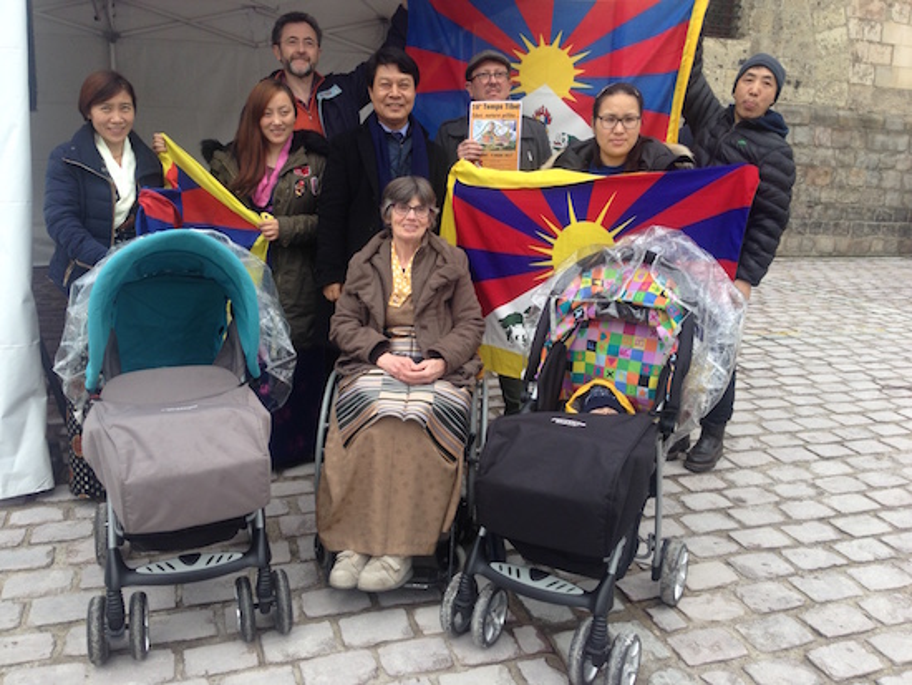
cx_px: 456
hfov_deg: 55.3
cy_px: 342
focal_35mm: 33
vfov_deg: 43.0
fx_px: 870
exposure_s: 1/301
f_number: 2.4
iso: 50
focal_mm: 4.12
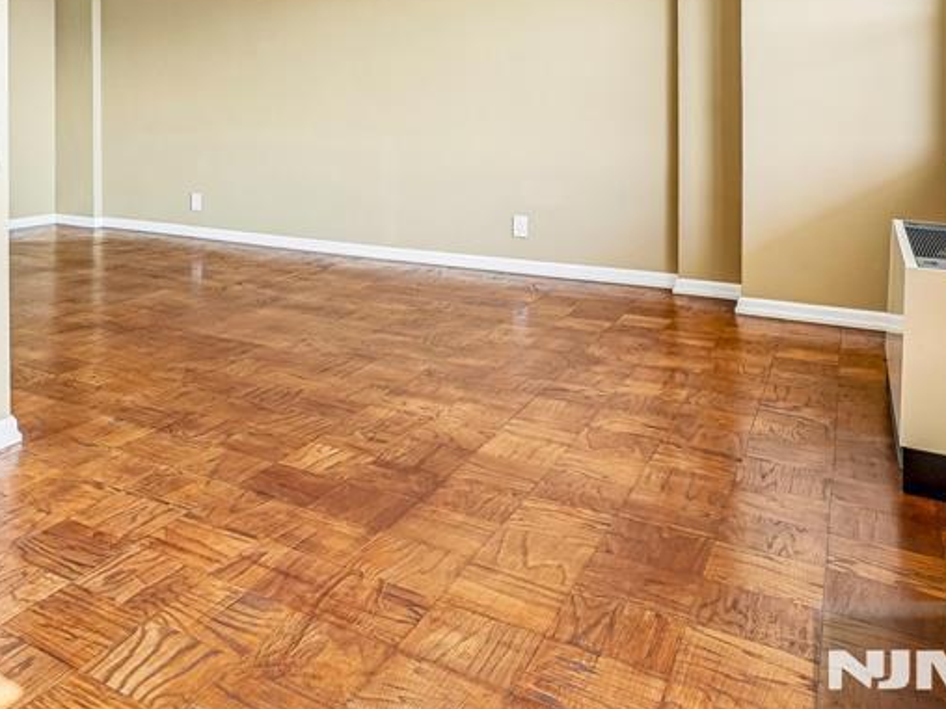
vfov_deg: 42.5
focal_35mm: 31
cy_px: 100
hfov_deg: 52.9
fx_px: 847
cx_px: 138
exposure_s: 1/30
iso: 125
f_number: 8
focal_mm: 16
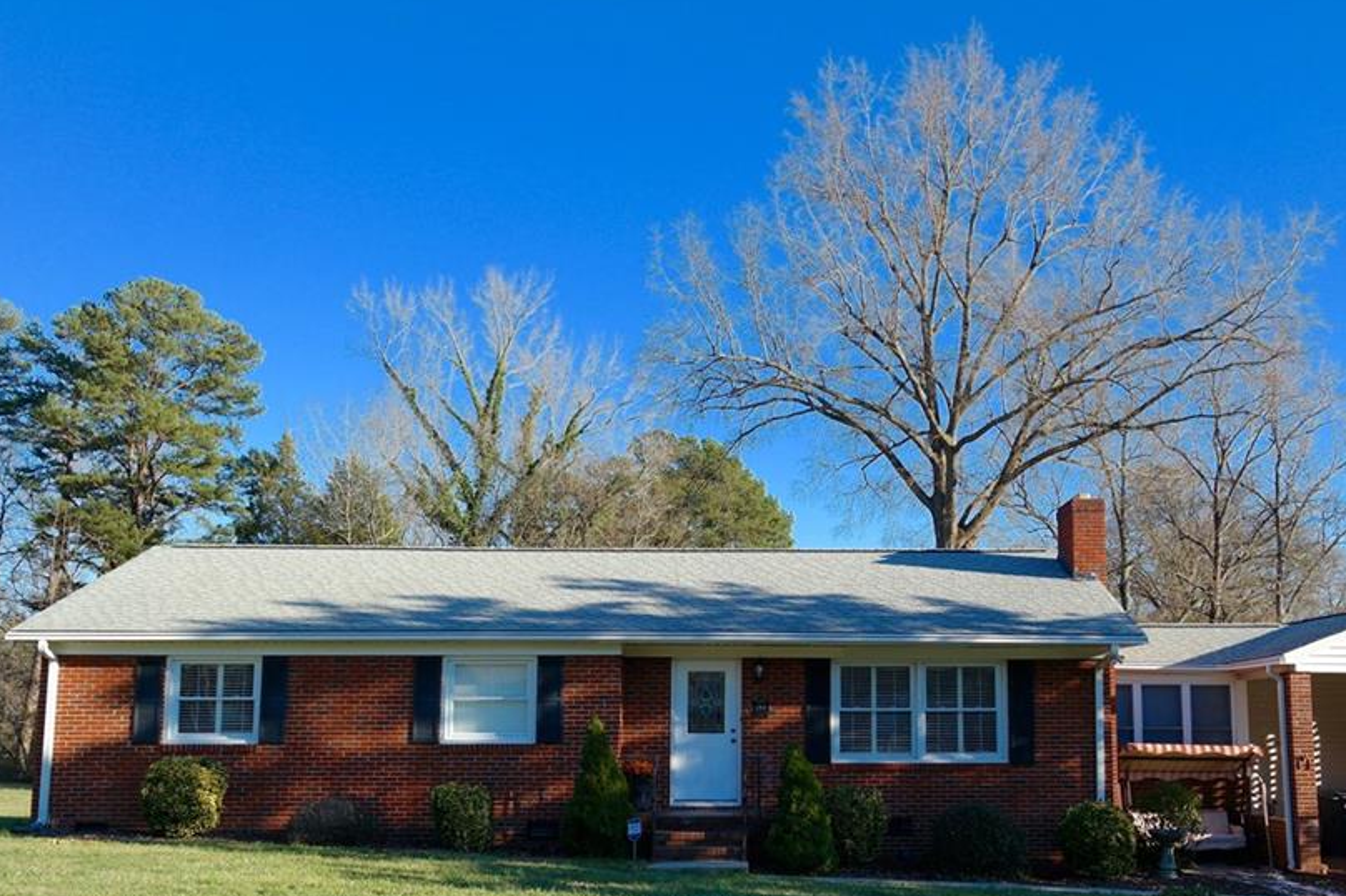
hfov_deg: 50.4
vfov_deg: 34.9
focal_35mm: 38
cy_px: 530
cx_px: 813
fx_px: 1420
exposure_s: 1/200
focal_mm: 20
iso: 100
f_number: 5.6
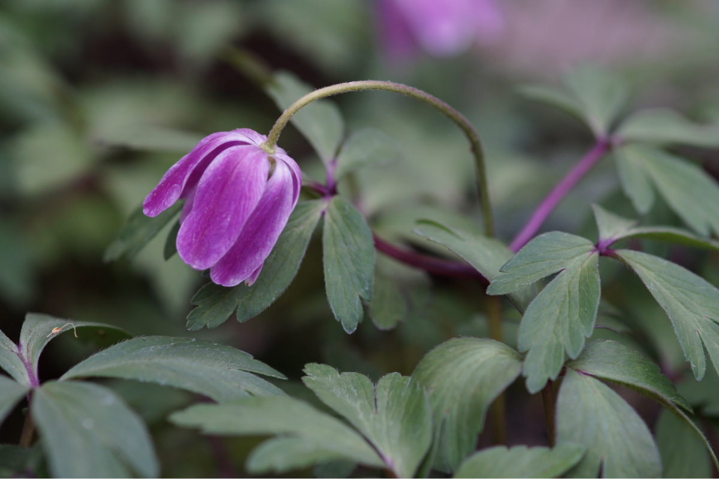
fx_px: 2996
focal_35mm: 150
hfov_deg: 13.7
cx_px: 360
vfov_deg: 9.1
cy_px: 240
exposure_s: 1/160
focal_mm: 100
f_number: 4
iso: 320
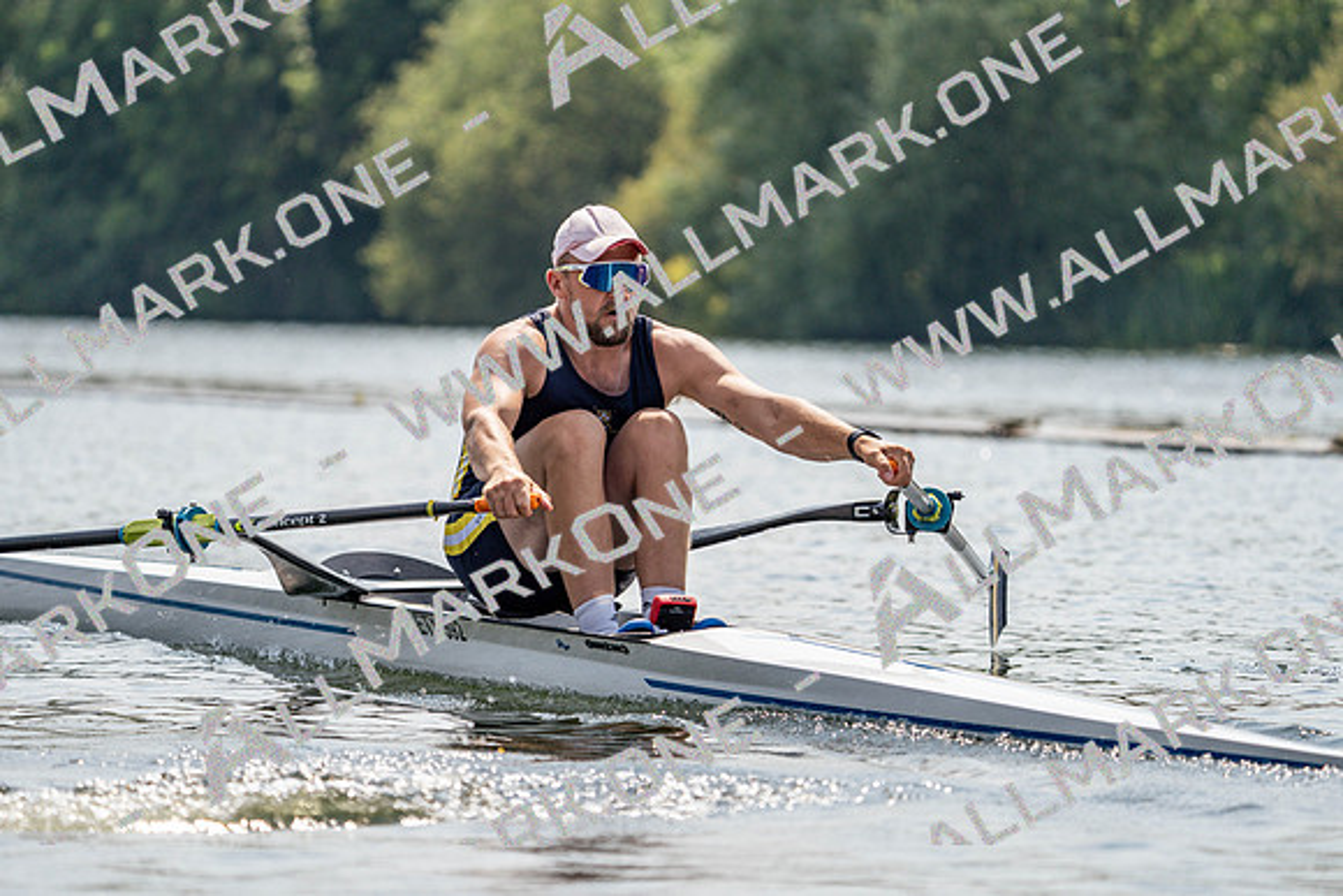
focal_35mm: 280
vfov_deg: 4.9
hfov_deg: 7.4
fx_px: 10448
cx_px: 672
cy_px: 448
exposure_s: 1/1600
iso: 160
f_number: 5.6
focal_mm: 280
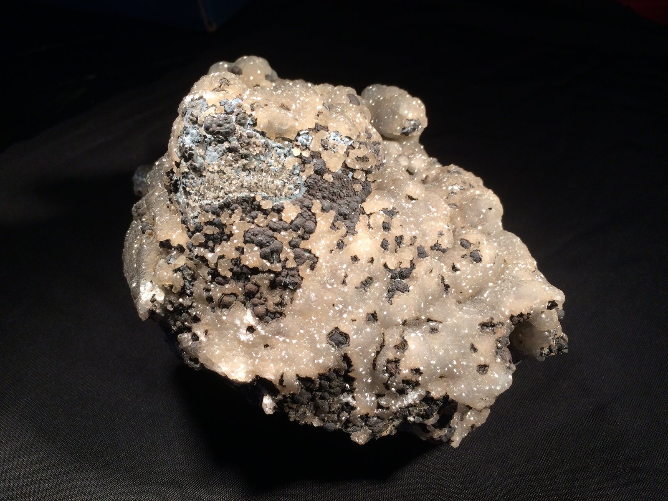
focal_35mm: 29
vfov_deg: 48.2
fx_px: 560
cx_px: 334
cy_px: 250
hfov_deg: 61.7
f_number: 2.2
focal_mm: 4.15
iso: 50
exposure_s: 1/120
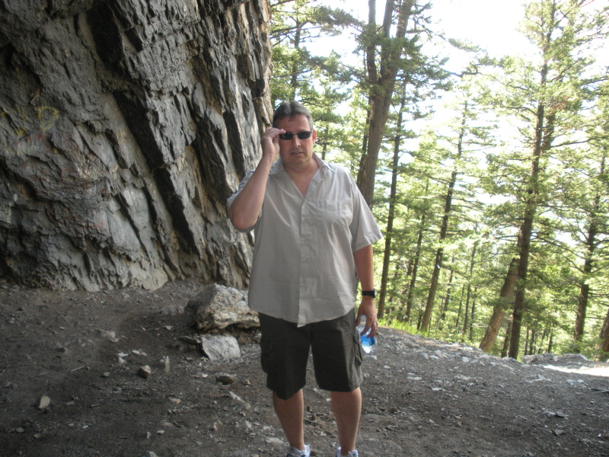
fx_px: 633
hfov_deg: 51.4
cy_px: 228
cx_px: 304
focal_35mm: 36
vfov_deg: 39.7
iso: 102
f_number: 3.5
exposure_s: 1/55.4
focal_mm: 6.3
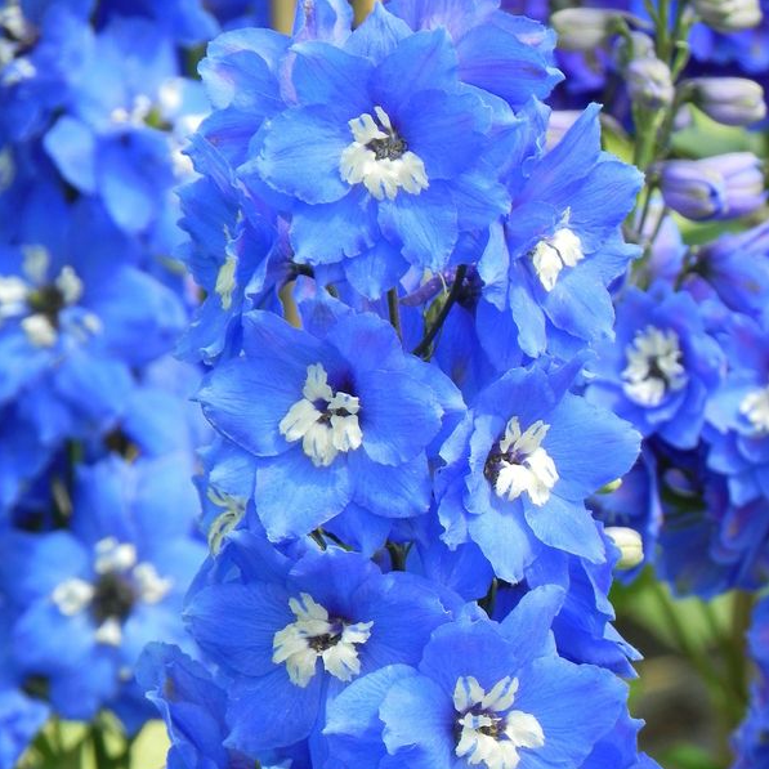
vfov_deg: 4.4
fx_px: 10028
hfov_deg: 4.4
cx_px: 384
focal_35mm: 399
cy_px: 492
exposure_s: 1/320
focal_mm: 59.9
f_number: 5.6
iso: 160
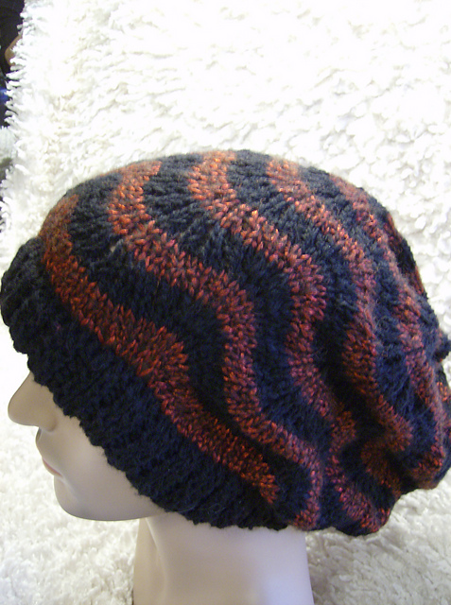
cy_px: 302
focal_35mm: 36
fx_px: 628
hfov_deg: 39.5
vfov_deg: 51.5
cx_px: 226
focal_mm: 6
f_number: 2.8
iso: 200
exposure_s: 1/6.85
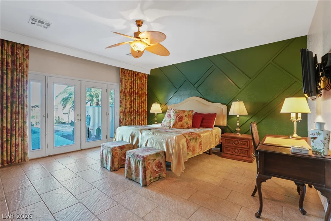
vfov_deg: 73.8
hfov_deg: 96.7
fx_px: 147
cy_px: 110
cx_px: 166
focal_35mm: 16
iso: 320
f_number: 9
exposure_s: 1/1.25
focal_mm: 16
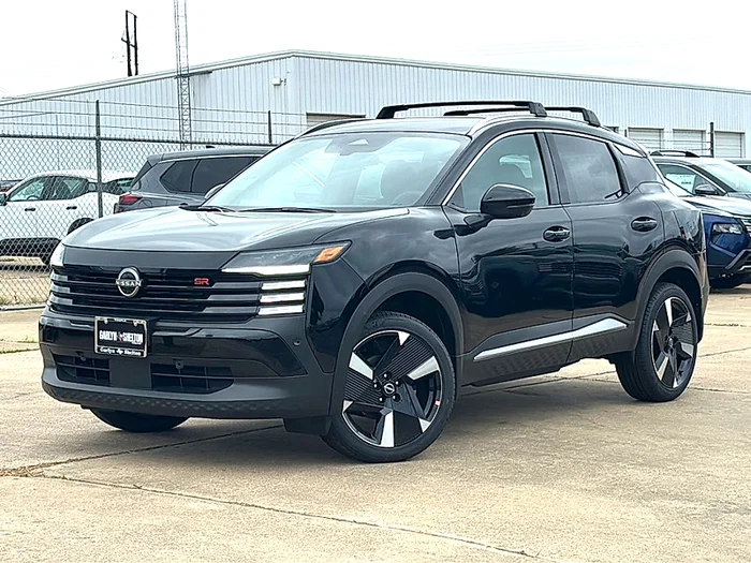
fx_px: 1388
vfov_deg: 22.9
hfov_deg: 30.3
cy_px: 282
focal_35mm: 64
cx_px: 376
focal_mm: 6.86
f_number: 1.78
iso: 80
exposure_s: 1/1309
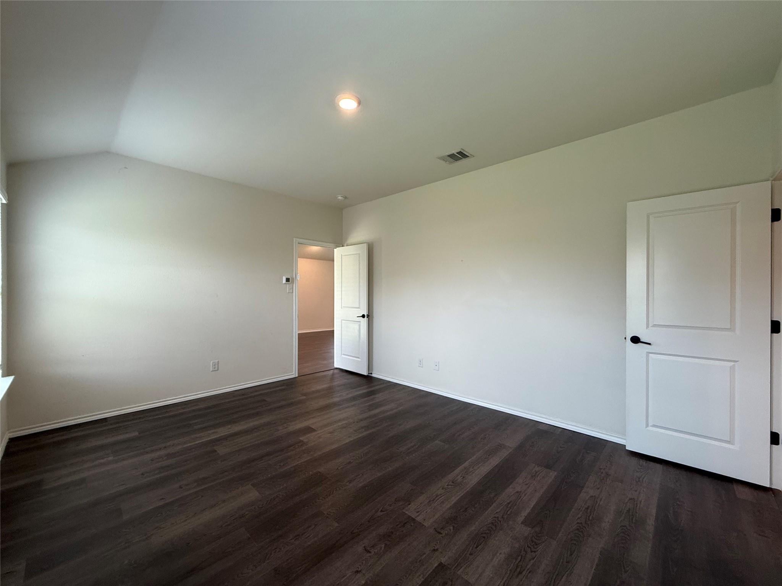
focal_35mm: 14
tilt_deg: -0.3
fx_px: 316
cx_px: 391
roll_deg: -0.1
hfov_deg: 102.1
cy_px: 293
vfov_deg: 85.7
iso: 160
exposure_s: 1/120
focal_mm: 2.22
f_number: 2.2
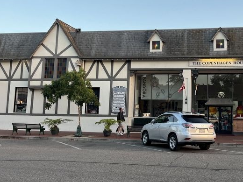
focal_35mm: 40
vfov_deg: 35.9
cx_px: 185
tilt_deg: +5.9
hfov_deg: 45.1
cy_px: 77
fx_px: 281
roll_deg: -1.9
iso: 32
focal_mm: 5.1
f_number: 1.6
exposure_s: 1/144
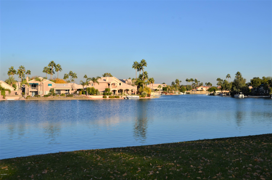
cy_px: 90
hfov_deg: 39.0
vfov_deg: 26.4
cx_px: 136
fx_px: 385
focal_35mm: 51
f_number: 10
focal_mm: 34
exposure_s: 1/250
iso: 100
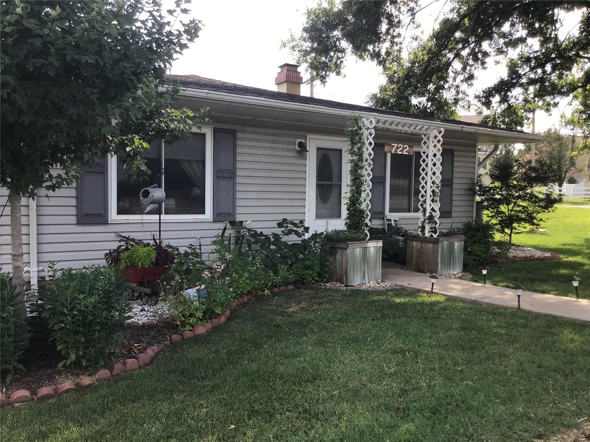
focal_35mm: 31
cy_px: 221
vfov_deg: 45.4
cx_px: 295
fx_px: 528
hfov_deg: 58.4
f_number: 2.4
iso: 25
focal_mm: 3.3
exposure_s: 1/357
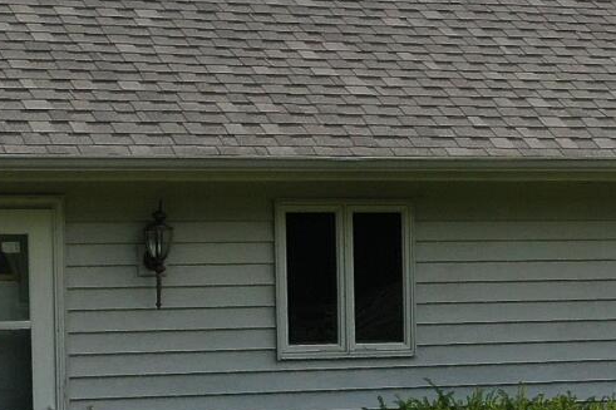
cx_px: 783
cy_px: 337
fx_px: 2925
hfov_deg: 11.7
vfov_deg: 8.0
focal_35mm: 171
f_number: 6.3
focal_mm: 10.26
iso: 100
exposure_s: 1/800
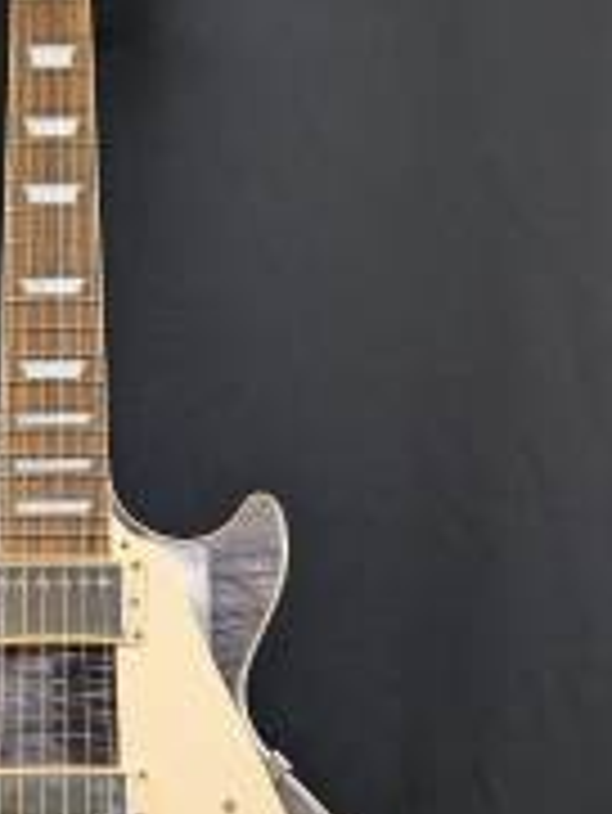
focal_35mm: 53
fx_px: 1248
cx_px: 70
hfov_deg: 26.7
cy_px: 598
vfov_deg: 35.4
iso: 106
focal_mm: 6.9
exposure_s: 1/64.5
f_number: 1.68
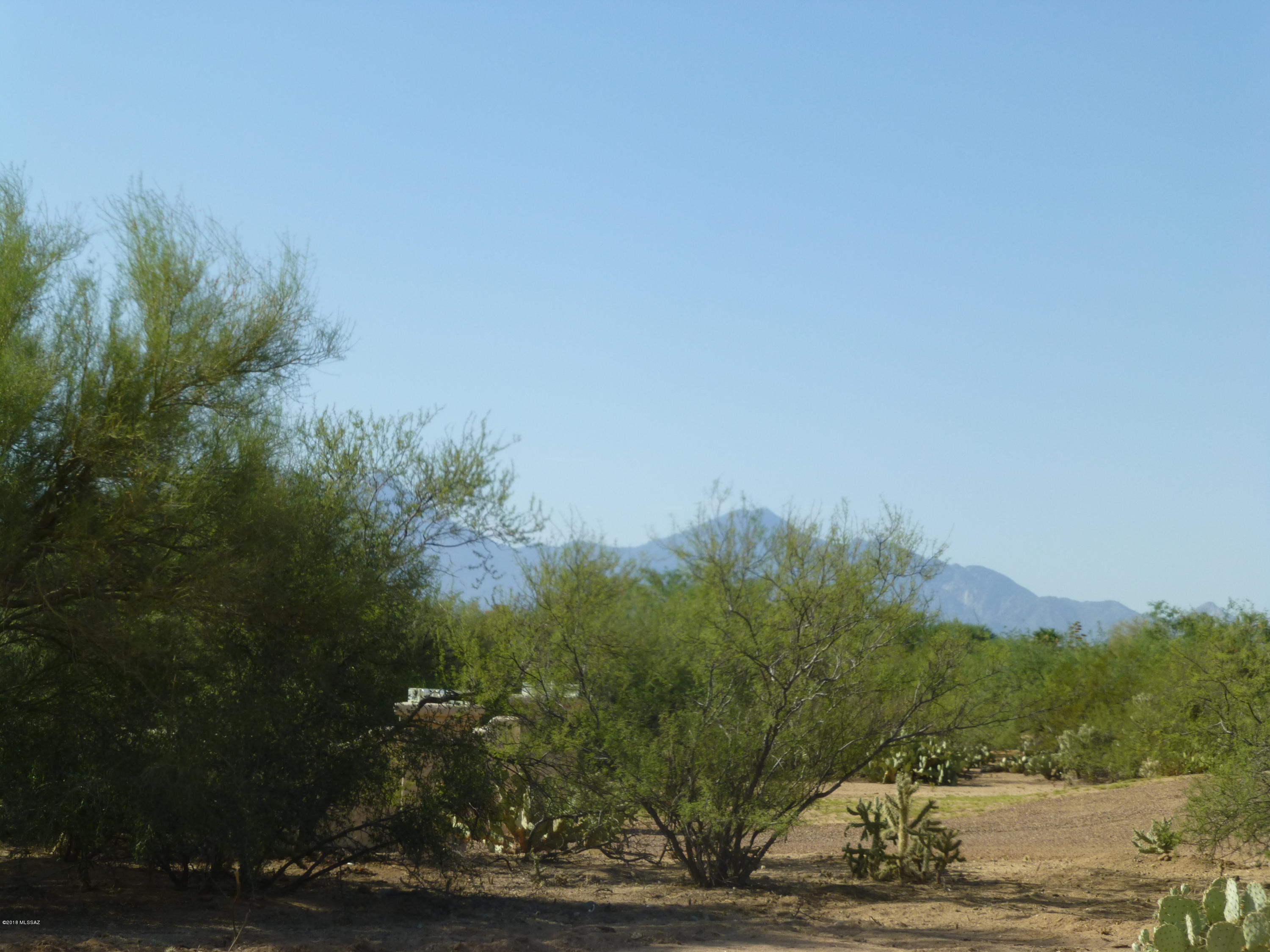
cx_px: 635
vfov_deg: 16.4
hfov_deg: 21.8
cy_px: 476
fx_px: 3302
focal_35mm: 90
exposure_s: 1/640
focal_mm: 16.1
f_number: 5.2
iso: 100
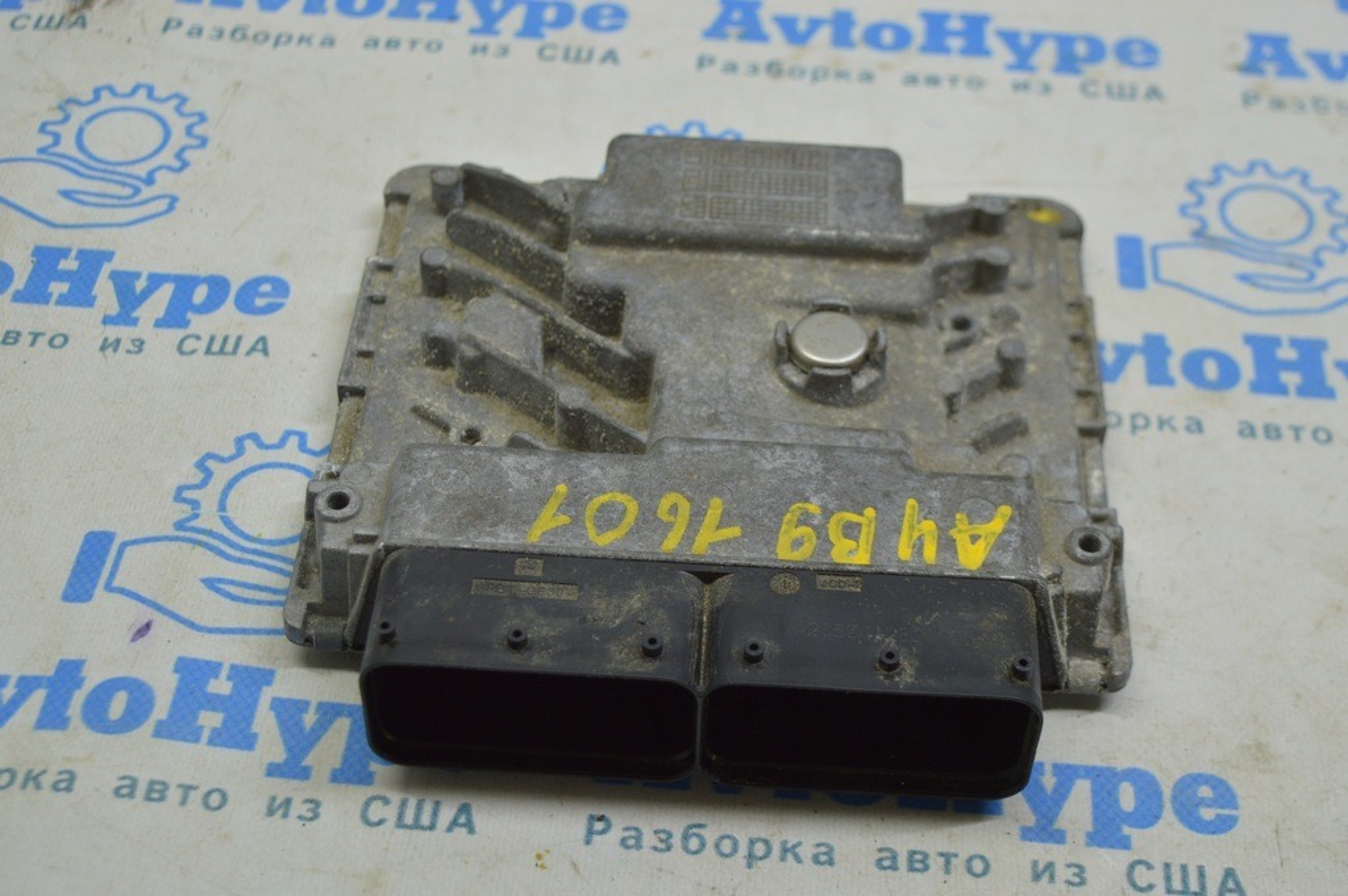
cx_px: 674
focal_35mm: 57
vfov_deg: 23.7
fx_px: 2133
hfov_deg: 35.1
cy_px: 448
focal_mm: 38
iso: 400
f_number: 5.6
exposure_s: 1/40
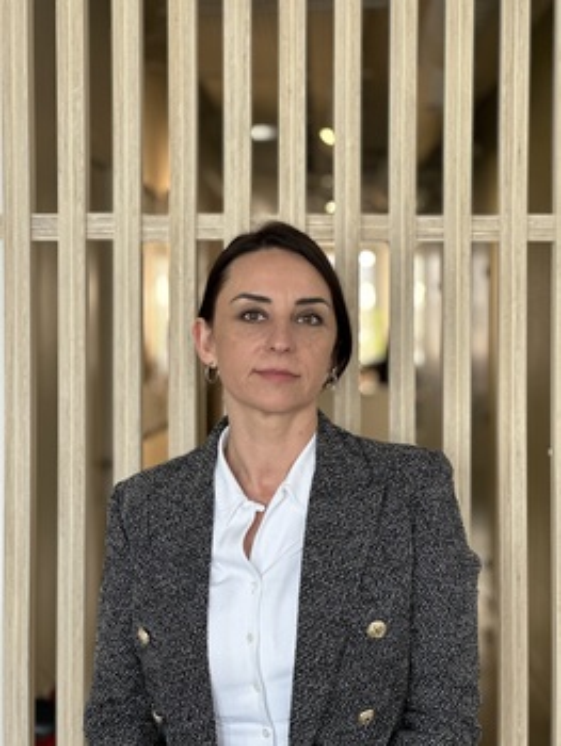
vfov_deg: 25.3
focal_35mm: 77
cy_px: 373
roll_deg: -0.2
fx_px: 1662
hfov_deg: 19.2
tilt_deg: -0.7
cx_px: 280
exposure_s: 1/33
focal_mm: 9
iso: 125
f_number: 2.8
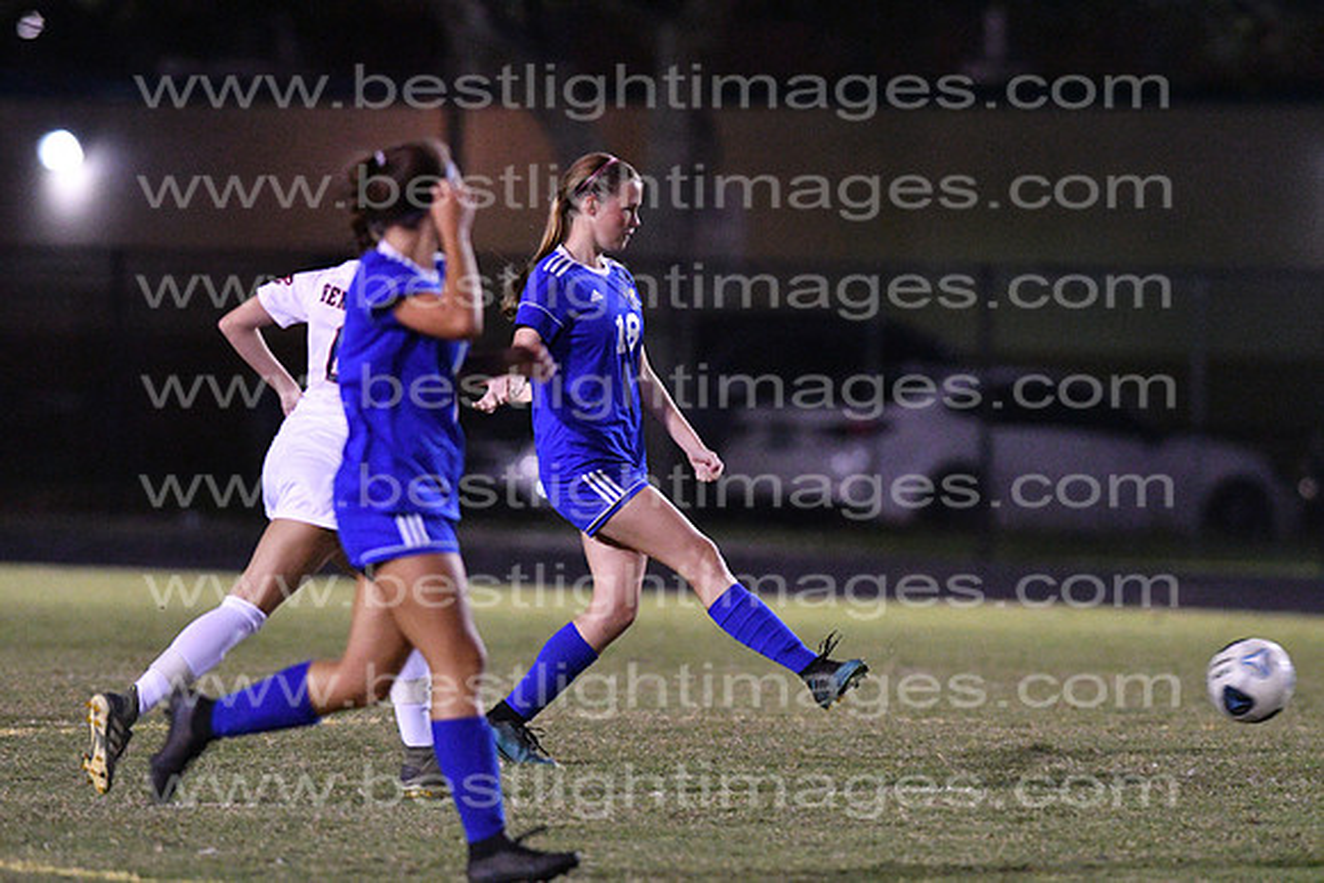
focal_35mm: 450
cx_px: 662
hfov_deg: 4.6
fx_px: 16553
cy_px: 442
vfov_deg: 3.1
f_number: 3.5
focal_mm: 300
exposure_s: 1/640
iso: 10000
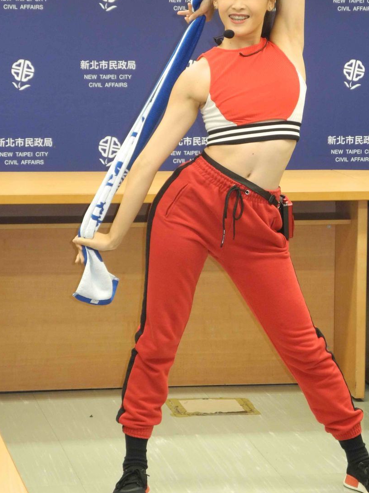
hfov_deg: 9.0
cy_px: 192
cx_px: 225
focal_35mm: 165
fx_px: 2346
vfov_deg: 12.0
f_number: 4.5
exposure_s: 1/30
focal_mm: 25.4
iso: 400
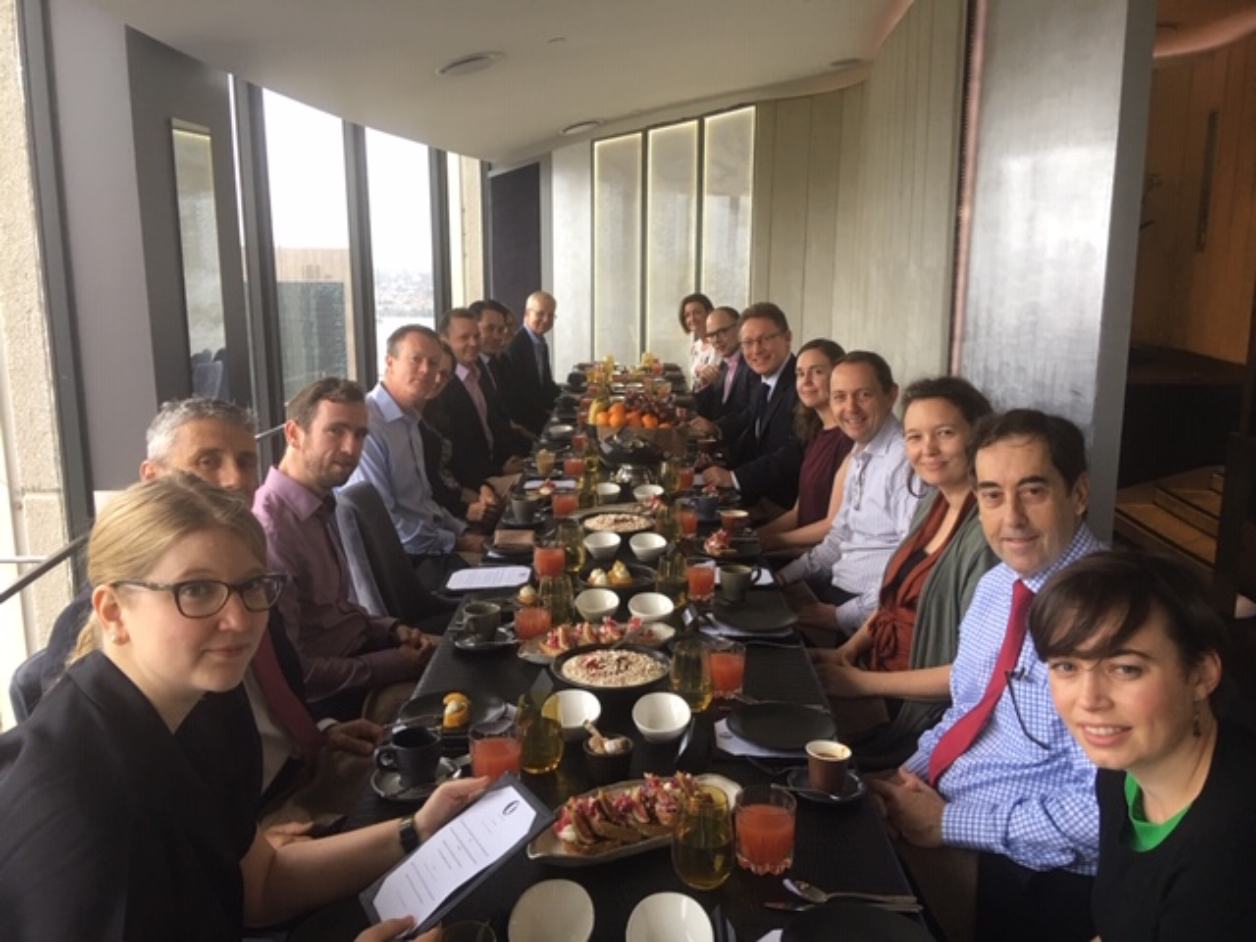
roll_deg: -0.2
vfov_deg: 48.2
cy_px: 471
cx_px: 628
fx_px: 1052
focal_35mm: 29
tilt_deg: -11.4
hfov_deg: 61.7
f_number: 2.2
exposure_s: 1/33
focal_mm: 4.15
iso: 64
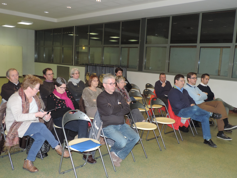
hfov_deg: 55.4
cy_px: 89
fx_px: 226
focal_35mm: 33
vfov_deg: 42.9
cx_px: 118
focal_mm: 5.8
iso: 500
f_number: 3.2
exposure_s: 1/80
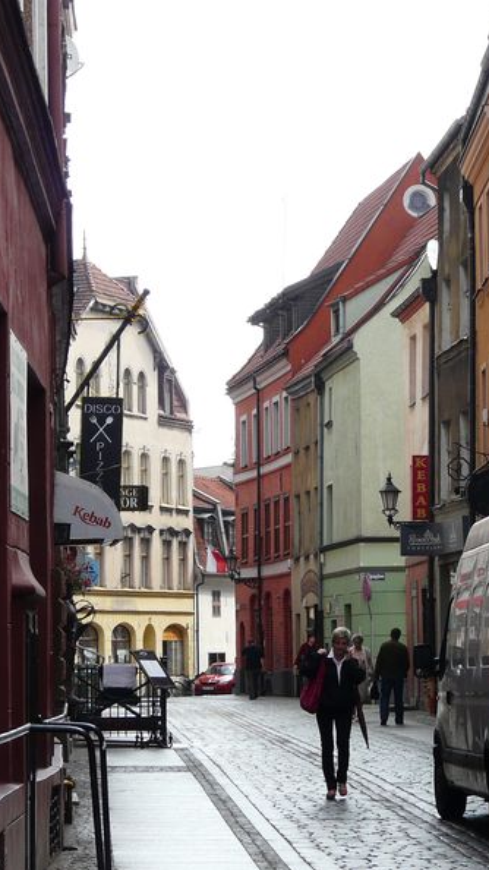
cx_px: 441
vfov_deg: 15.9
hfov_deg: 8.9
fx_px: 3113
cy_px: 438
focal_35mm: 135
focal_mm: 15.1
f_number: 4.5
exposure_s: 1/250
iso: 100
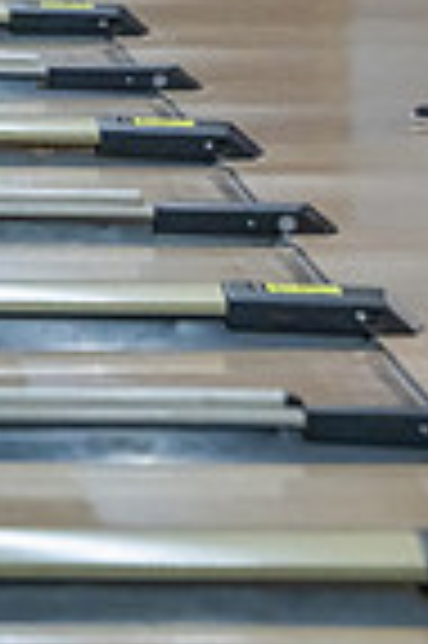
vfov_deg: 4.0
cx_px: 496
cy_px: -311
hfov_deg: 2.6
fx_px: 9295
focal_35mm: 520
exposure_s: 1/800
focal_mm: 165
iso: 4000
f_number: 3.5
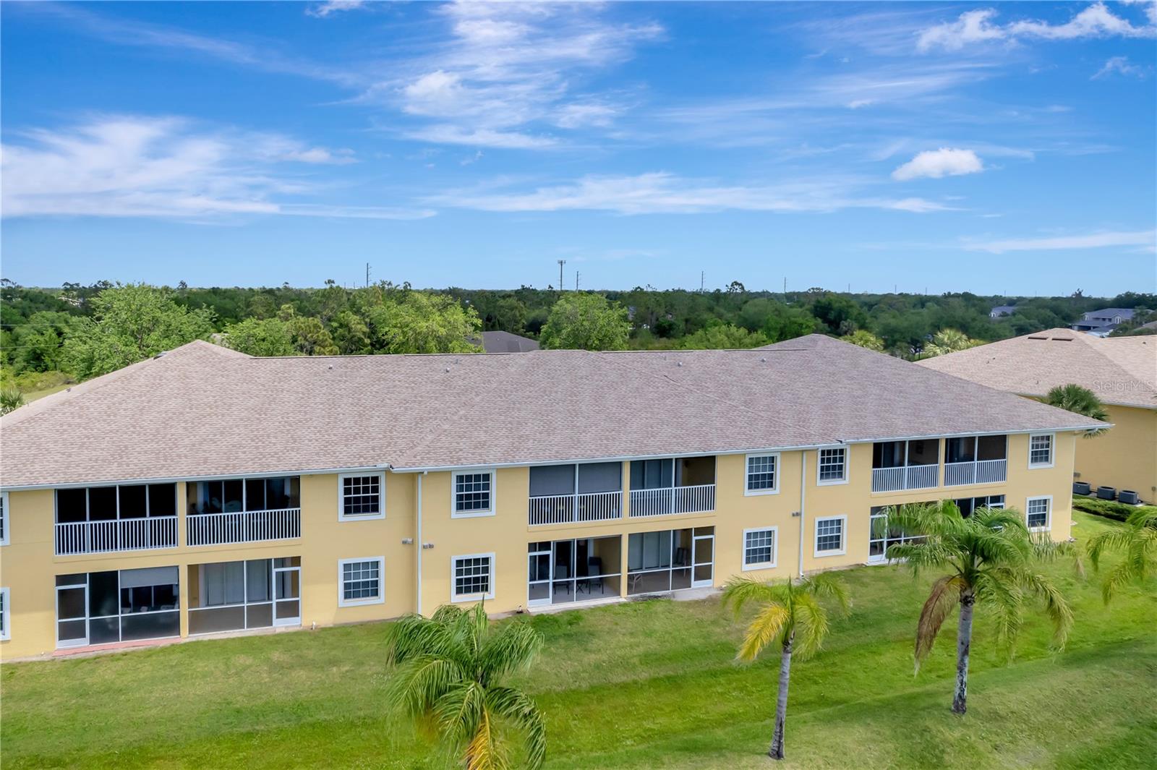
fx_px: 707
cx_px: 578
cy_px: 385
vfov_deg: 57.2
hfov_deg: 78.6
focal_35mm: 22
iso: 110
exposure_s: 1/1500
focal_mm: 8.38
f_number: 2.8
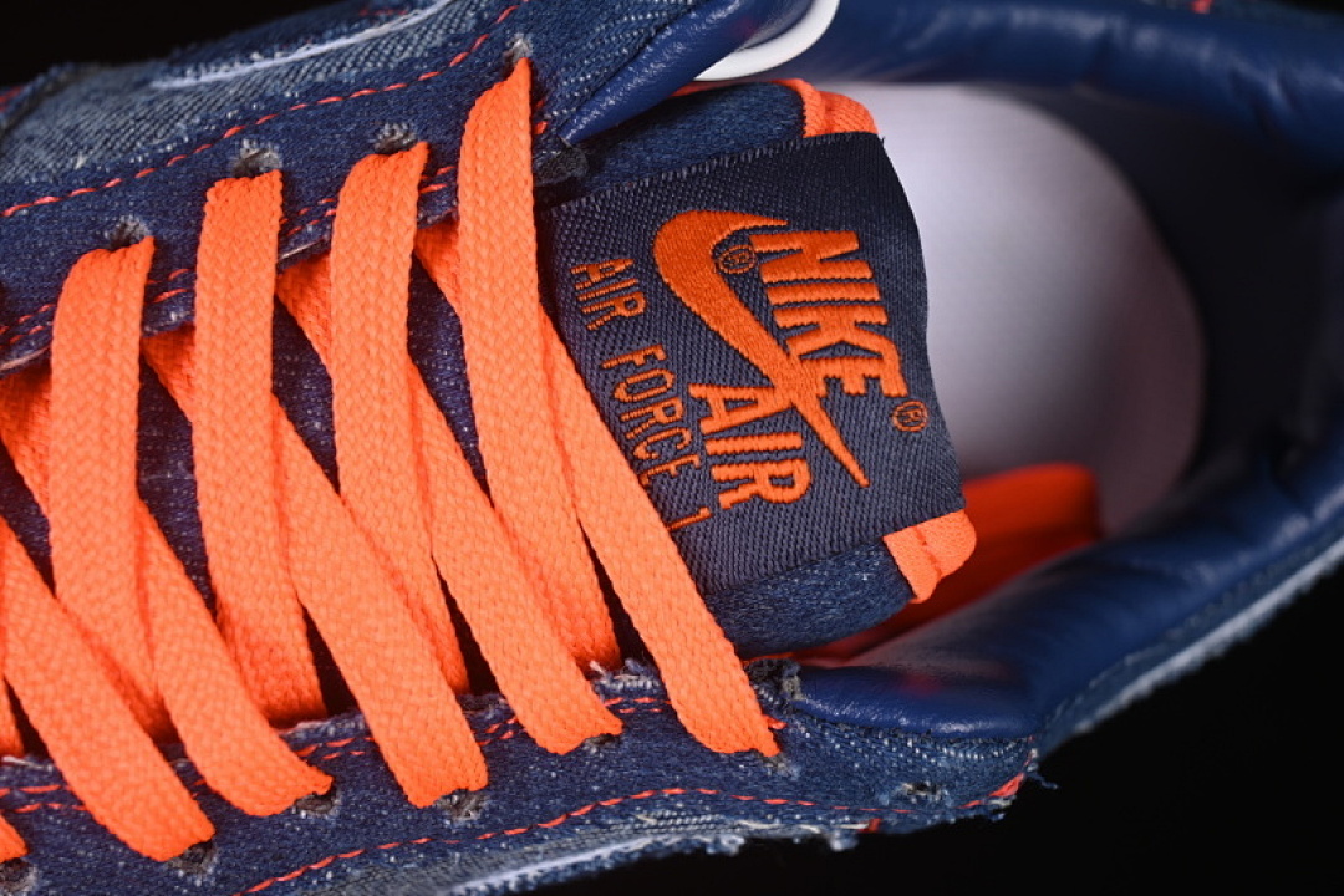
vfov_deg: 18.2
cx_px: 672
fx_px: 2800
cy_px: 448
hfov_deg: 27.0
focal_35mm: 75
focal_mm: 50
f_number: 6.3
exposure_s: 1/60
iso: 160
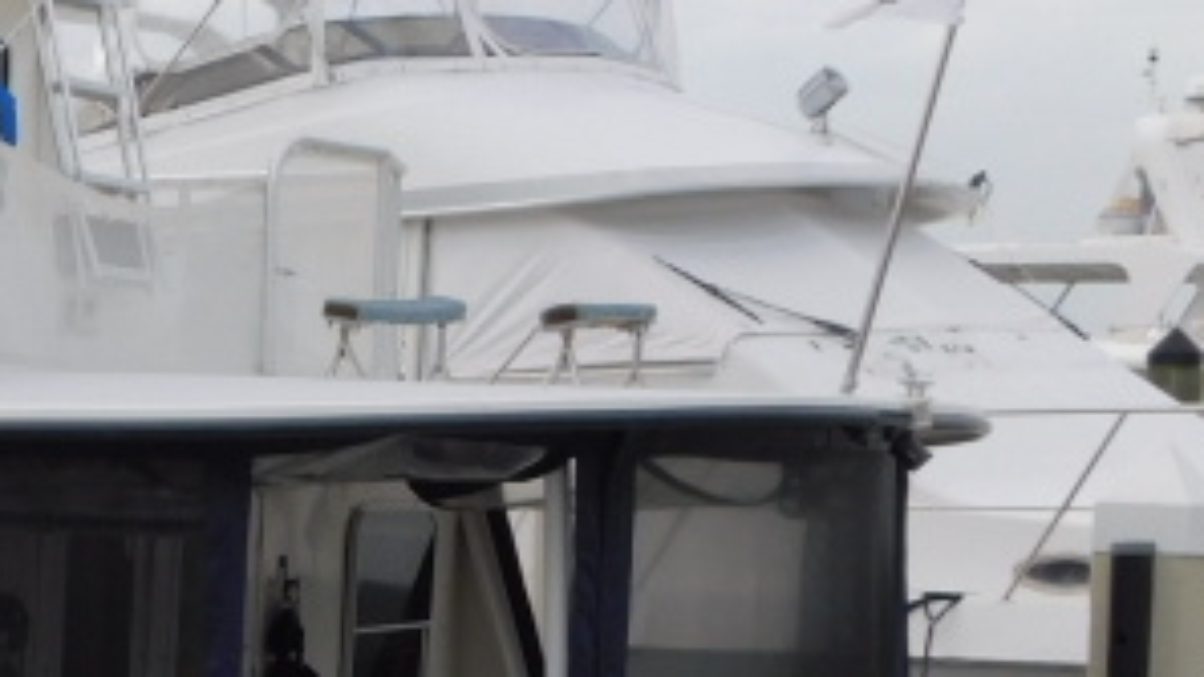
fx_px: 2809
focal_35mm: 88
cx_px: -231
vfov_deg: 13.6
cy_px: 596
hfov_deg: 22.4
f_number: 3.2
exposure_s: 1/400
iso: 125
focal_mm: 5.3
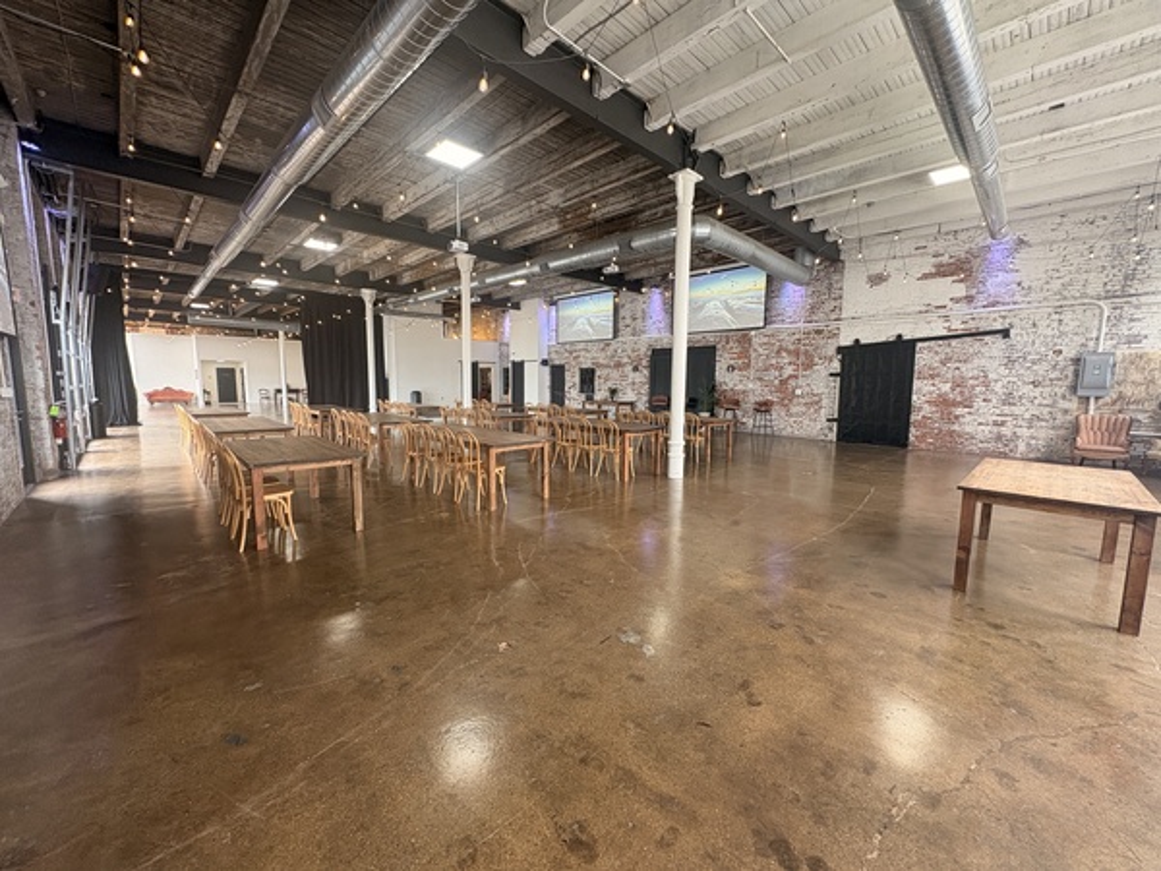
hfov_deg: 102.1
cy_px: 436
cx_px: 580
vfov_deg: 85.7
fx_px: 470
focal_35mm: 14
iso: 200
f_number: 2.2
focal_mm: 2.22
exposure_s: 1/60
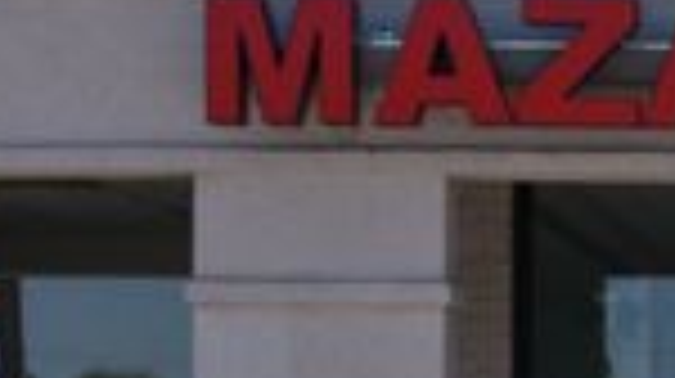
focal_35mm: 228
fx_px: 4076
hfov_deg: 9.0
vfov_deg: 5.2
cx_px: 1233
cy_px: 684
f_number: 11
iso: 280
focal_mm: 34
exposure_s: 1/500
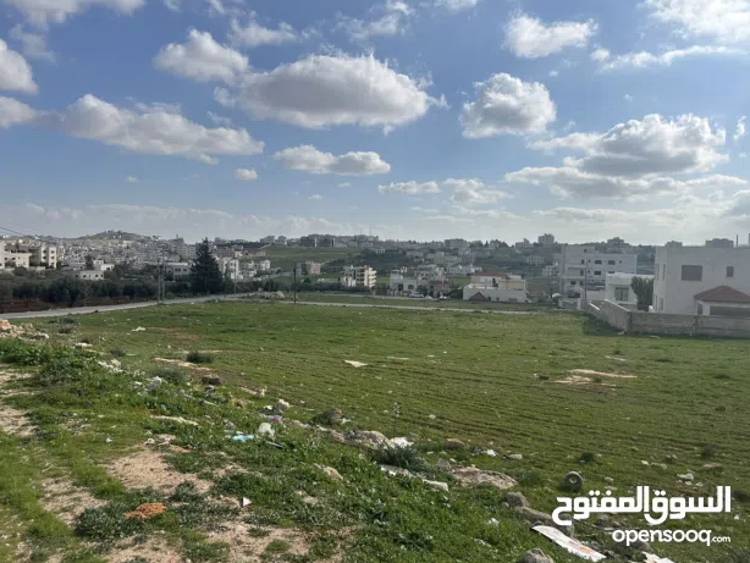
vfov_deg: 54.9
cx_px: 369
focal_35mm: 25
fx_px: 542
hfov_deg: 69.4
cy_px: 282
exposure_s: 1/9709
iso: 80
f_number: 1.78
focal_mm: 6.86
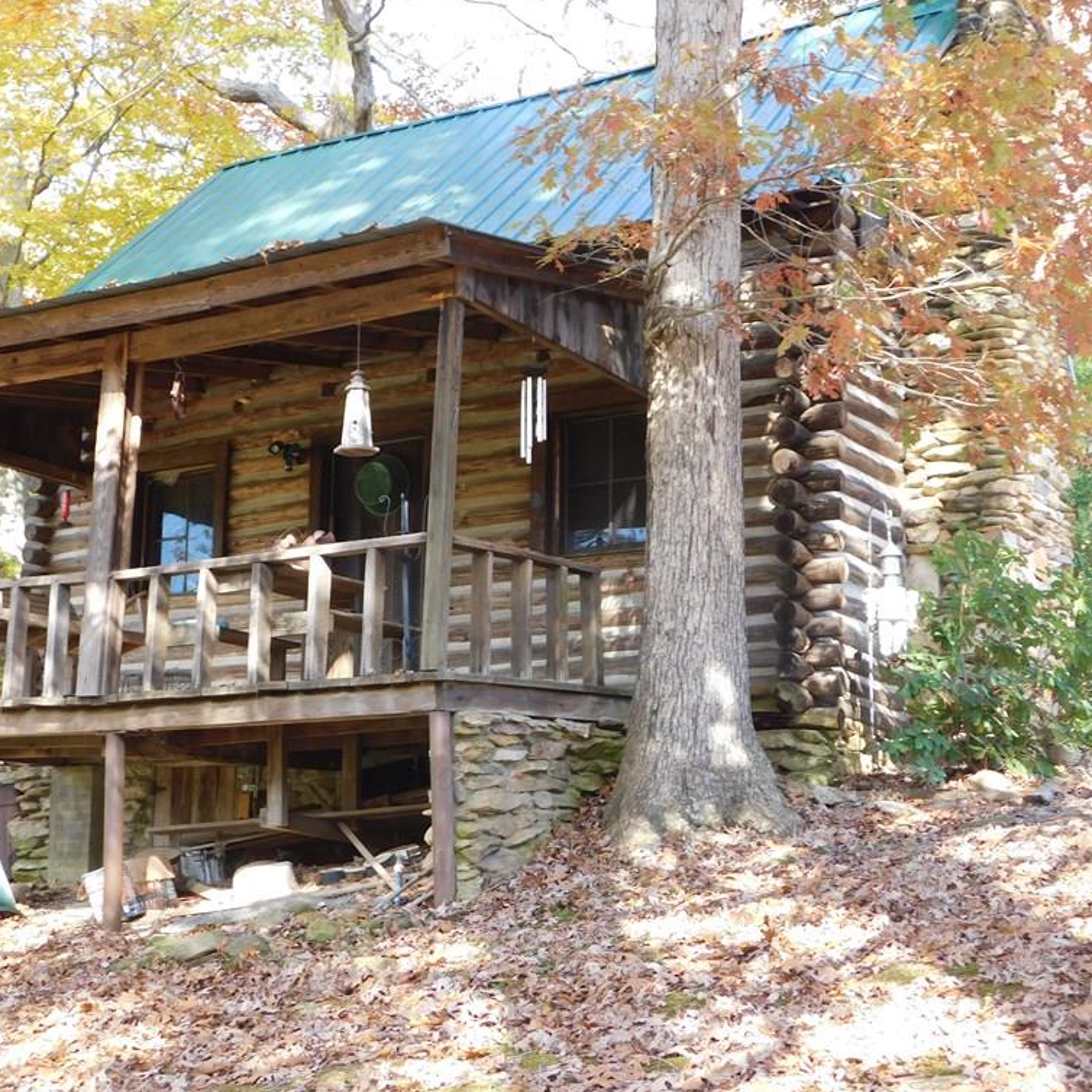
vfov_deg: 31.6
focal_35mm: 54
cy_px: 542
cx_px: 466
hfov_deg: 31.6
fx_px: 1927
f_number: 3.7
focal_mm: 8
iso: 125
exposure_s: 1/50
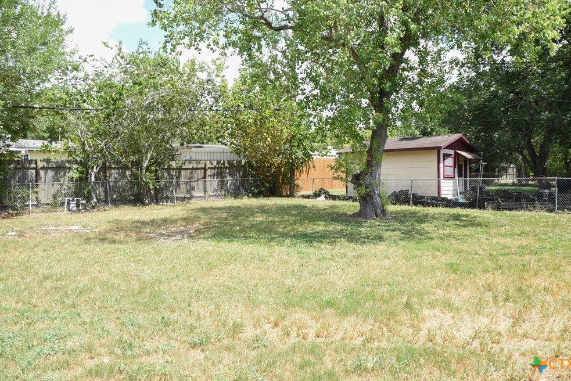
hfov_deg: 58.7
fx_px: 508
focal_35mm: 32
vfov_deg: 41.1
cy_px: 175
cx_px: 299
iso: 200
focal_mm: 29
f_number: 14
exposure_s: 1/40
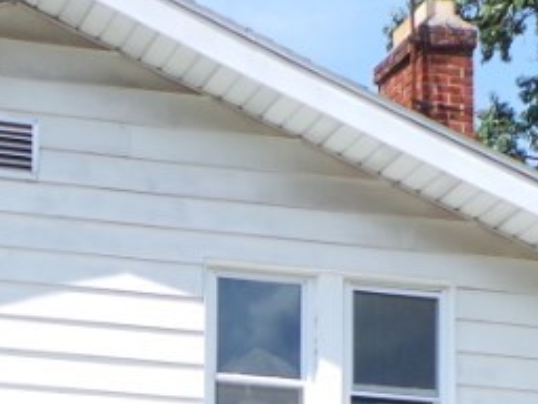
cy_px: 751
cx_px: 42
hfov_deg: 14.3
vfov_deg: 10.2
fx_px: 2114
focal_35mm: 136
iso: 100
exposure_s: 1/640
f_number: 3.8
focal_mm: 6.2
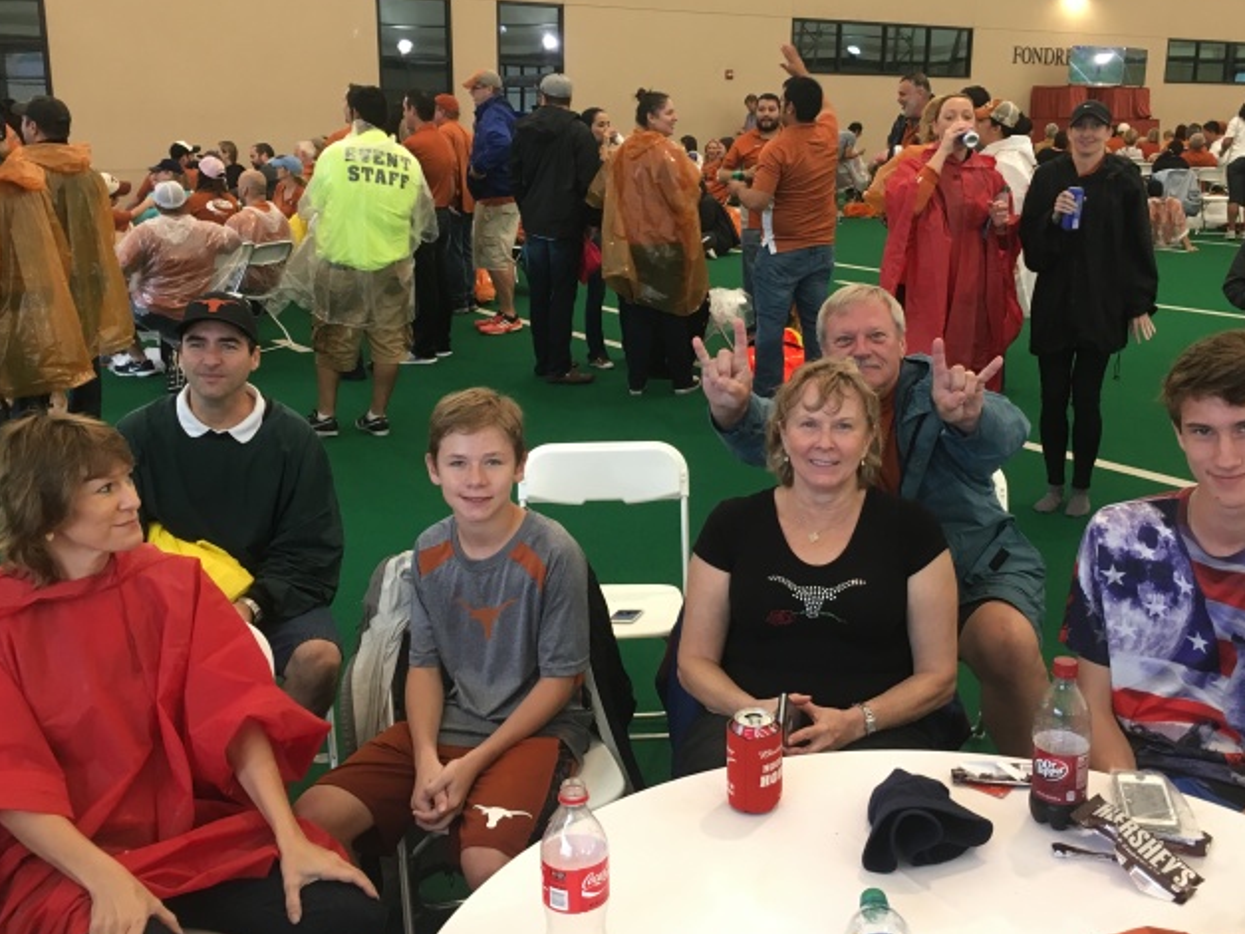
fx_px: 1330
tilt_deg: -12.7
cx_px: 649
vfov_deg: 38.6
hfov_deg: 50.1
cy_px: 443
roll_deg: +0.2
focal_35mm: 37
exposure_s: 1/30
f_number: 2.2
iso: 80
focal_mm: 4.15
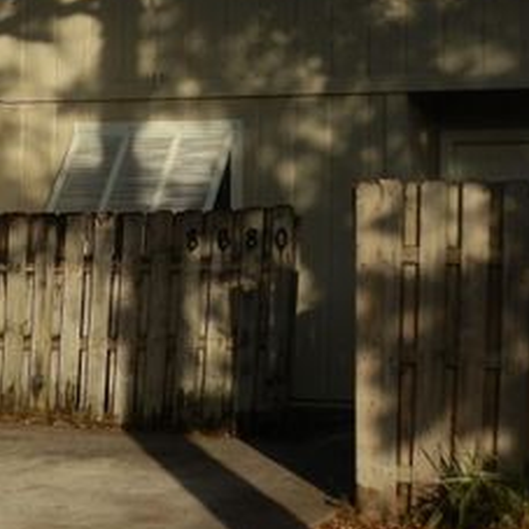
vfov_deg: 14.6
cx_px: -16
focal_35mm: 119
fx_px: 2057
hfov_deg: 14.4
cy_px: 104
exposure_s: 1/640
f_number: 3.7
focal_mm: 10.99
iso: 64
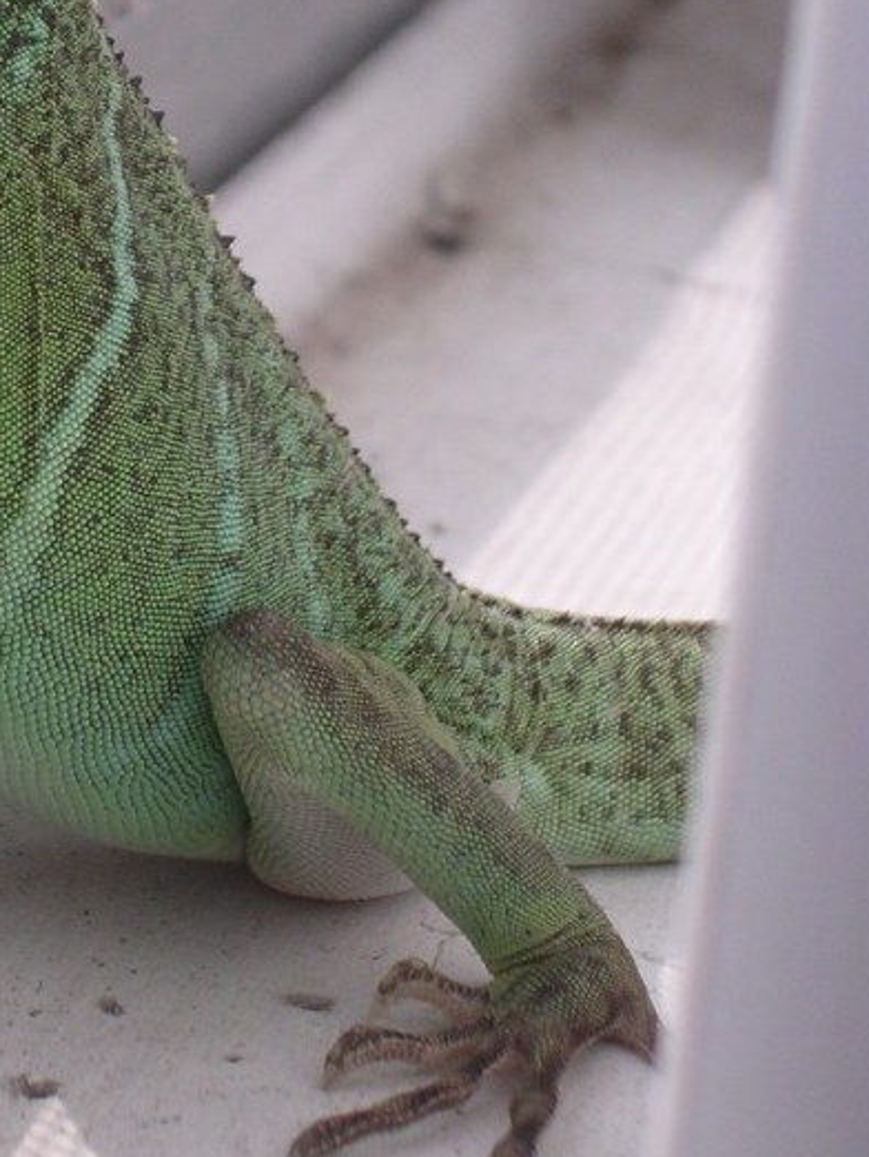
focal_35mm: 191
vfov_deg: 10.3
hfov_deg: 7.8
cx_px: 82
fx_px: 6388
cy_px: 191
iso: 100
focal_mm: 15.2
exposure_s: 1/387
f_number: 4.5
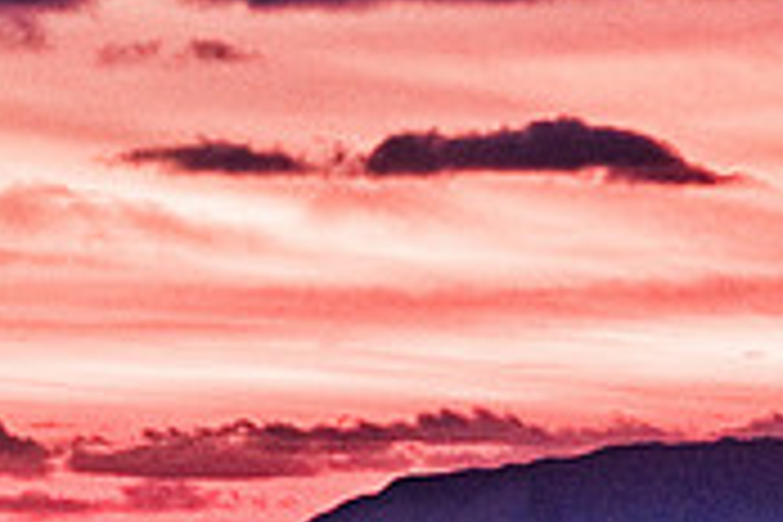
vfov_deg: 2.4
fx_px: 12201
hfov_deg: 3.7
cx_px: 472
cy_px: 819
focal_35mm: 561
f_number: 10
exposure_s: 1/80
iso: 400
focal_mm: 112
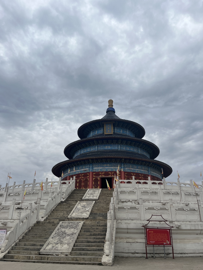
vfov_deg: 67.3
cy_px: 135
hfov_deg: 53.1
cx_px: 102
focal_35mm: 26
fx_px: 203
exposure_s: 1/5076
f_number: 1.6
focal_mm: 5.1
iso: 50
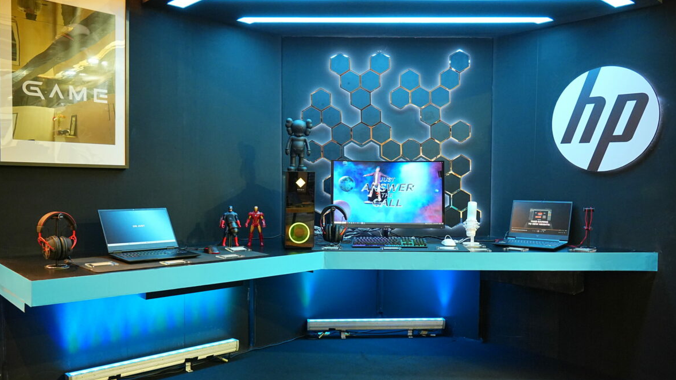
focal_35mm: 32
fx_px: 574
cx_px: 342
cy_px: 213
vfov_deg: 36.6
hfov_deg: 61.0
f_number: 5
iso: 3200
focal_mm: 30
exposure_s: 1/80
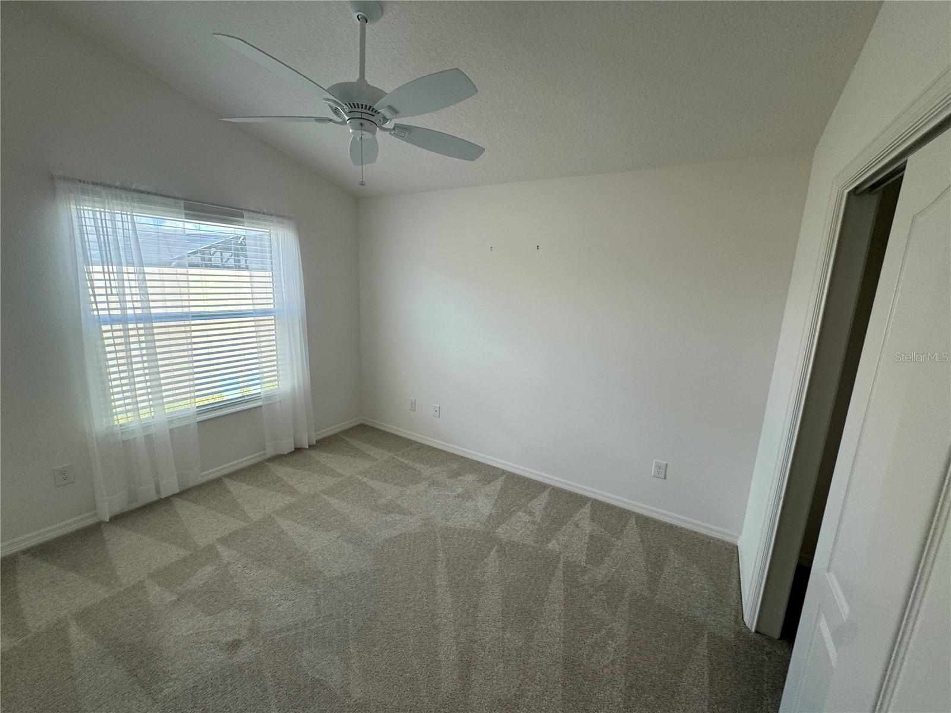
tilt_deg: -8.5
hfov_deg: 102.1
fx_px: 385
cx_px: 476
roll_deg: -2.4
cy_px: 356
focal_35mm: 14
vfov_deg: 85.7
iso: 80
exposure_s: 1/120
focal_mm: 2.22
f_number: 2.2
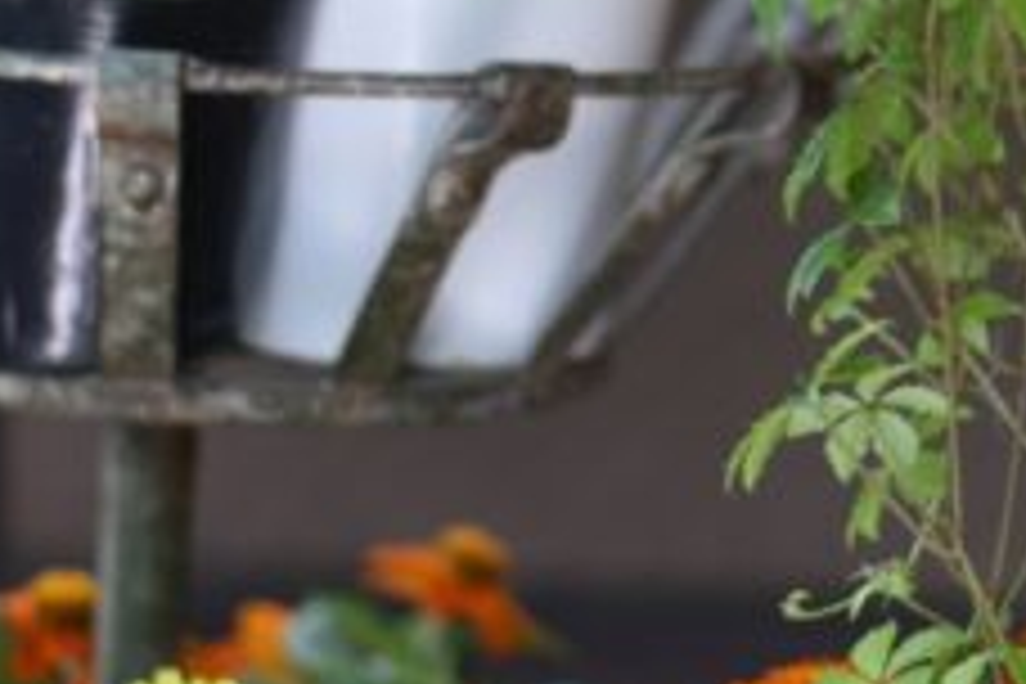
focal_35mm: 225
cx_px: 850
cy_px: -292
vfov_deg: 6.0
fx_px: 6412
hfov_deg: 9.1
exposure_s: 1/50
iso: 110
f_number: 2
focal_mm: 50
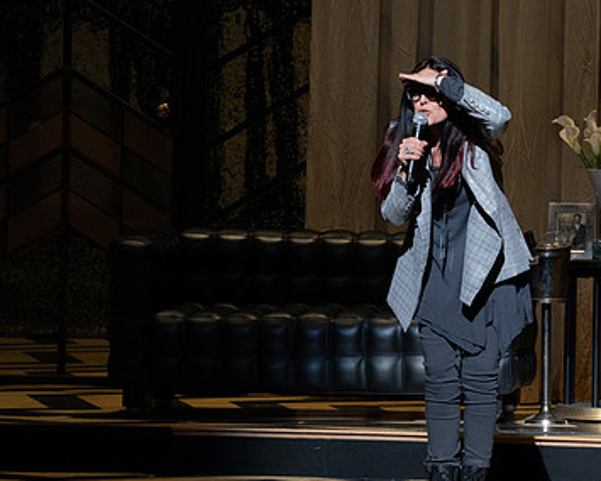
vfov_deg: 5.0
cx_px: 449
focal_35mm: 307
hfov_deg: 6.3
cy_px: 223
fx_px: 5461
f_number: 13
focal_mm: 200
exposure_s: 1/160
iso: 3200
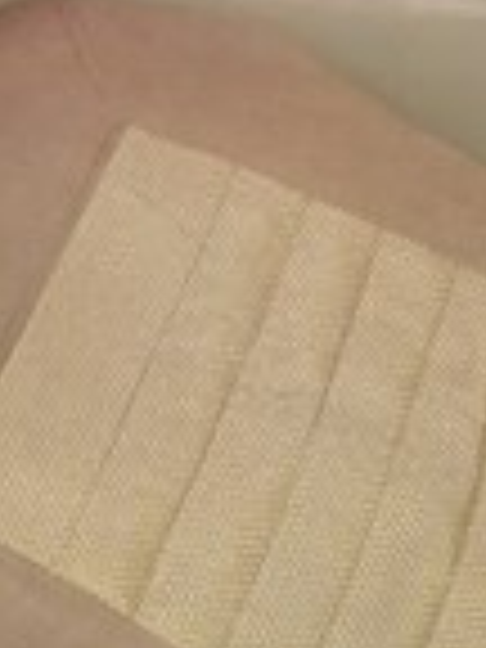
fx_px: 1741
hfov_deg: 15.3
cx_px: -108
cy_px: -158
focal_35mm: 93
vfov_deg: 19.7
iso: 160
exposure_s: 1/20
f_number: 1.9
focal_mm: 3.6
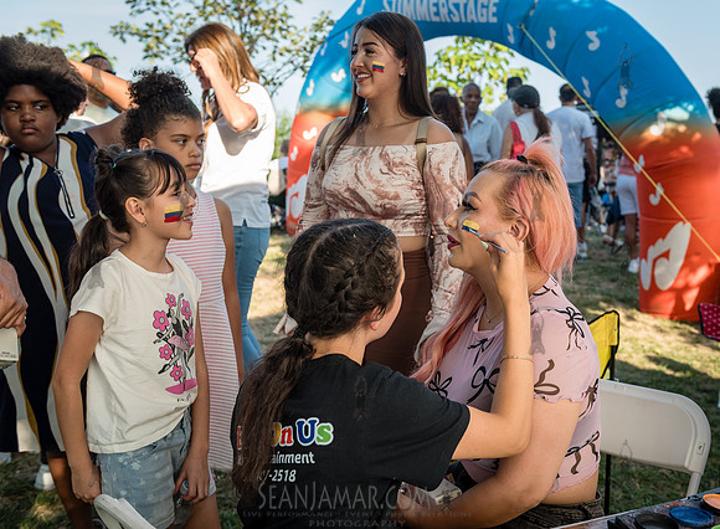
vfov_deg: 34.5
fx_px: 851
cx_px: 403
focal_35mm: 41
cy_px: 260
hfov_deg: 45.8
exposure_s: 1/800
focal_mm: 38
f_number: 4
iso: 500
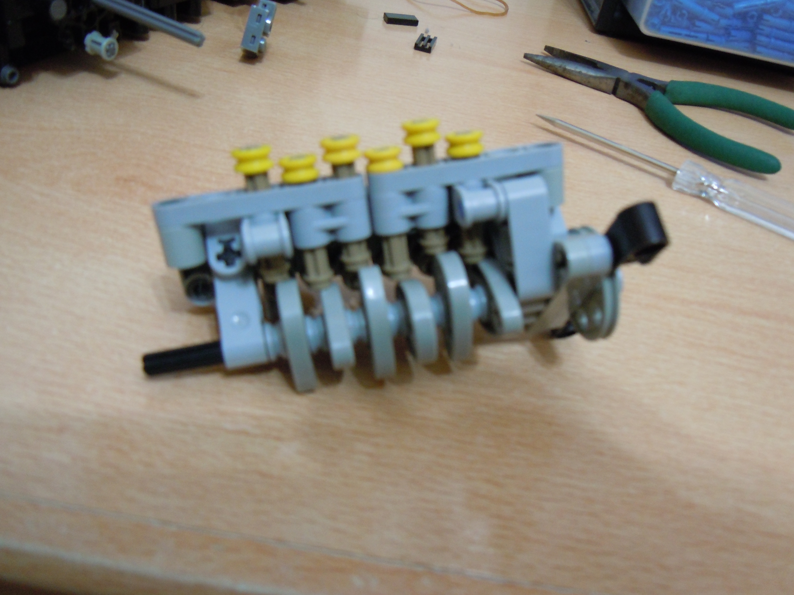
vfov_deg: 46.8
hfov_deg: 60.0
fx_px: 688
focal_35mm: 30
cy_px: 298
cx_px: 397
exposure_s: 1/8
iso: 400
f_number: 3.5
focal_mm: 5.4
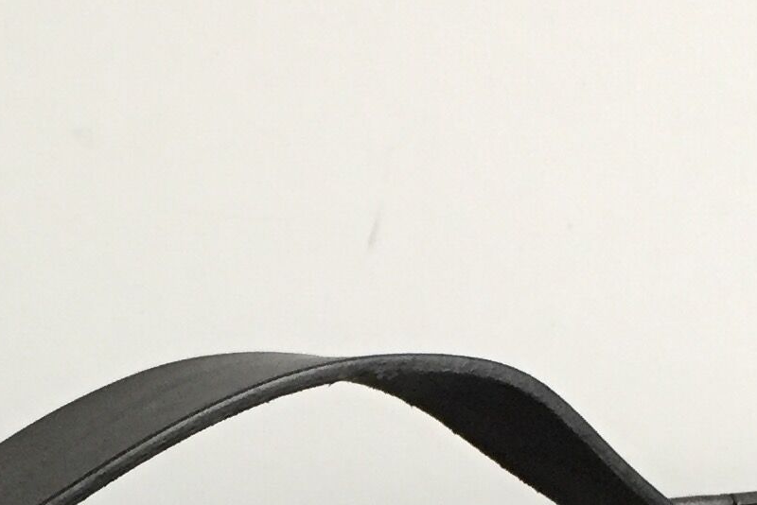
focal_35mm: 123
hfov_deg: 16.5
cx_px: 142
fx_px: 2587
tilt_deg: -17.3
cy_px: 929
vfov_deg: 10.5
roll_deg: +2.4
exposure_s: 1/20
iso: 250
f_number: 2.2
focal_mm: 4.15
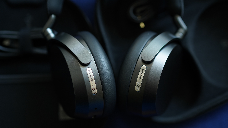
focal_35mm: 37
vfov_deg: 31.9
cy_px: 75
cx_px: 115
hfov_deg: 54.0
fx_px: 224
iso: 500
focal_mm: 35
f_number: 2
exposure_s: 1/100
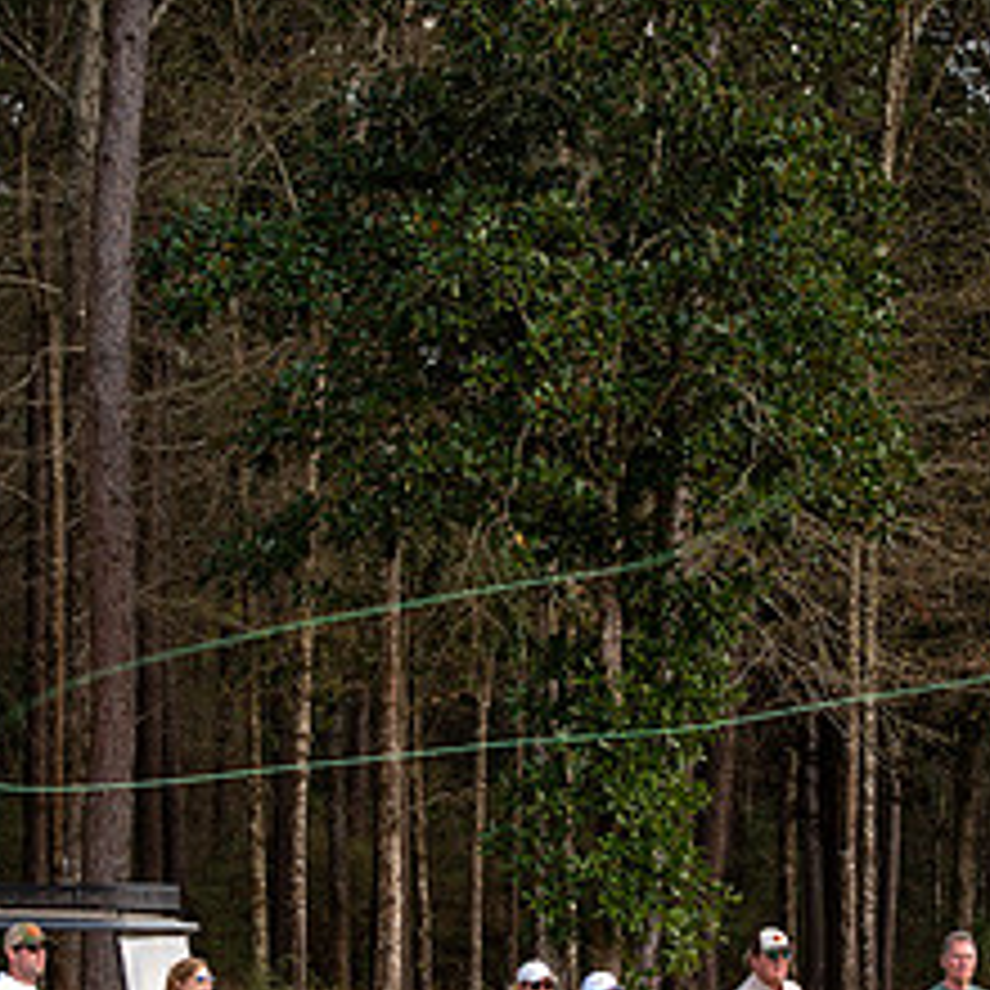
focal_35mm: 179
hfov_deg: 9.8
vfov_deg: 9.7
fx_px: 5792
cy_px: 788
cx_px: 558
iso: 160
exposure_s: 1/160
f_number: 5.6
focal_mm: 80
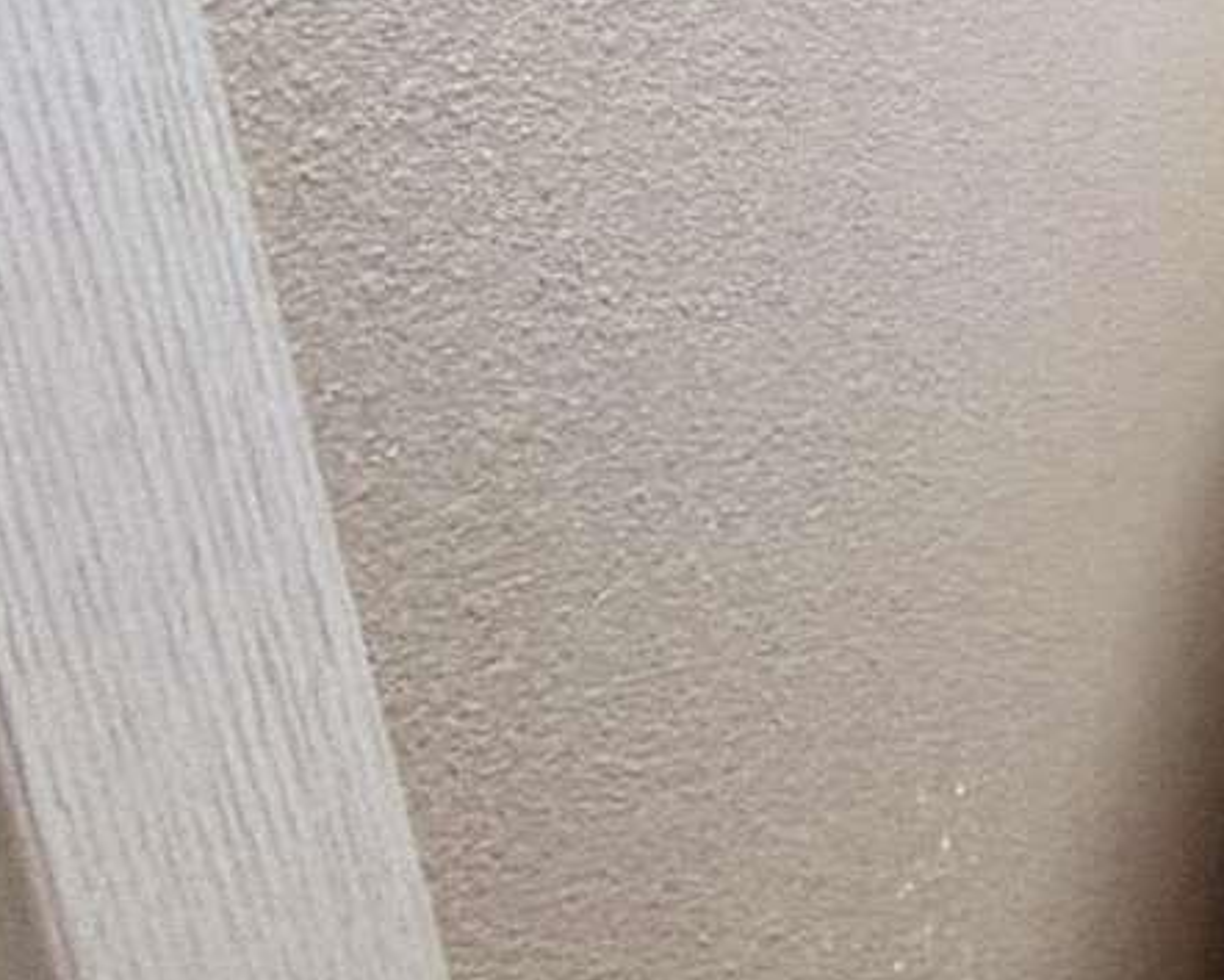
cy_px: -1005
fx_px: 3443
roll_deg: +1.6
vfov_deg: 13.7
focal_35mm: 95
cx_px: 4173
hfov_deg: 9.9
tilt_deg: -10.5
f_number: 2.2
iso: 80
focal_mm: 2.22
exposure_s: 1/120
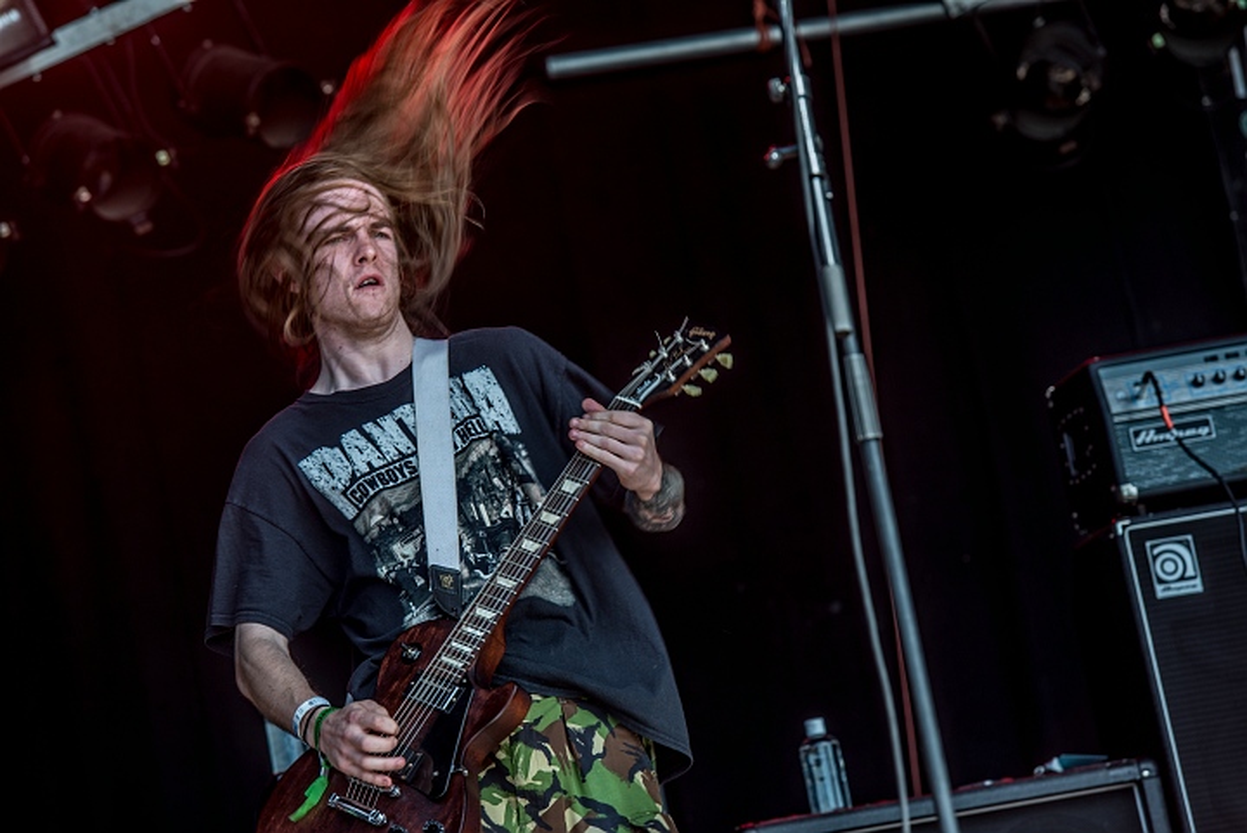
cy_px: 416
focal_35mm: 165
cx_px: 624
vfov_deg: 8.3
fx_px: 5719
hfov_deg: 12.4
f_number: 5.6
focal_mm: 165
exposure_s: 1/100
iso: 80
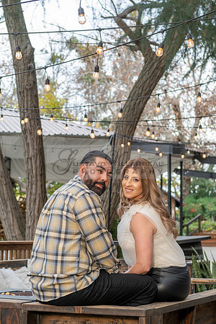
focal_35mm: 78
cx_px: 66
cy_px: 148
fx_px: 705
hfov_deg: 17.4
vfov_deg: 25.9
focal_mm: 48
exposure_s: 1/125
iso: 200
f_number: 4
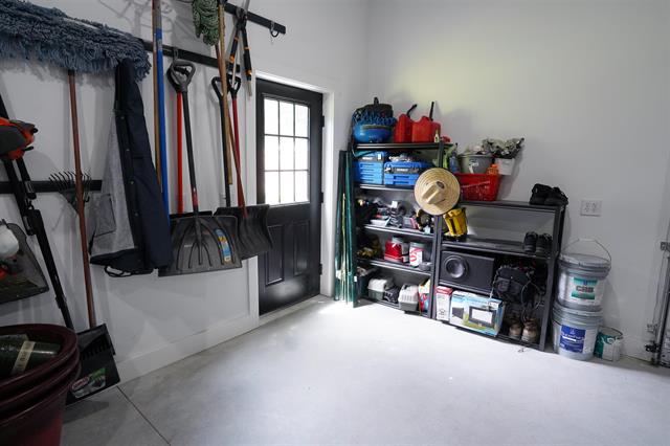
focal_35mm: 18
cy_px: 223
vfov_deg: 67.3
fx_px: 335
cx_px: 335
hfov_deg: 90.0
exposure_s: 1/160
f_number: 3.2
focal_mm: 18
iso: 1600
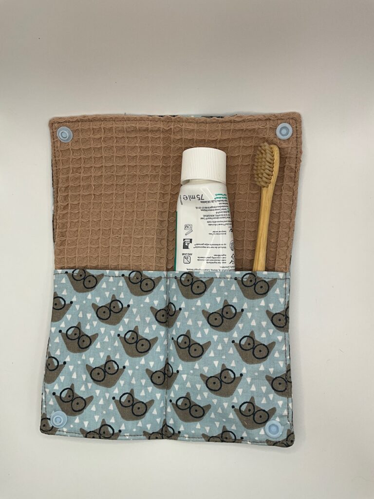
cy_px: 250
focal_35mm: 29
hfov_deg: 48.2
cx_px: 187
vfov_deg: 61.7
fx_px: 418
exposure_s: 1/265
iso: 25
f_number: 1.8
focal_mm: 3
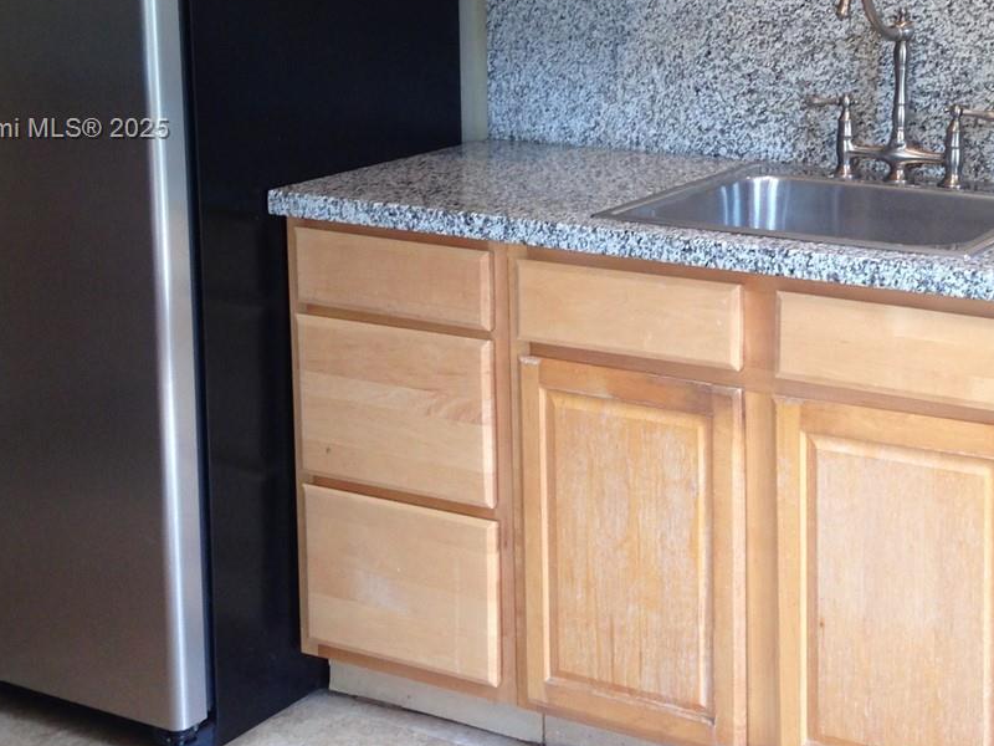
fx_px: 1895
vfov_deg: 21.9
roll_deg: -0.1
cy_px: 131
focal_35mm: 66
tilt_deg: -8.5
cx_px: 765
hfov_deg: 28.9
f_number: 2.4
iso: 64
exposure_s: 1/20
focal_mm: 4.12
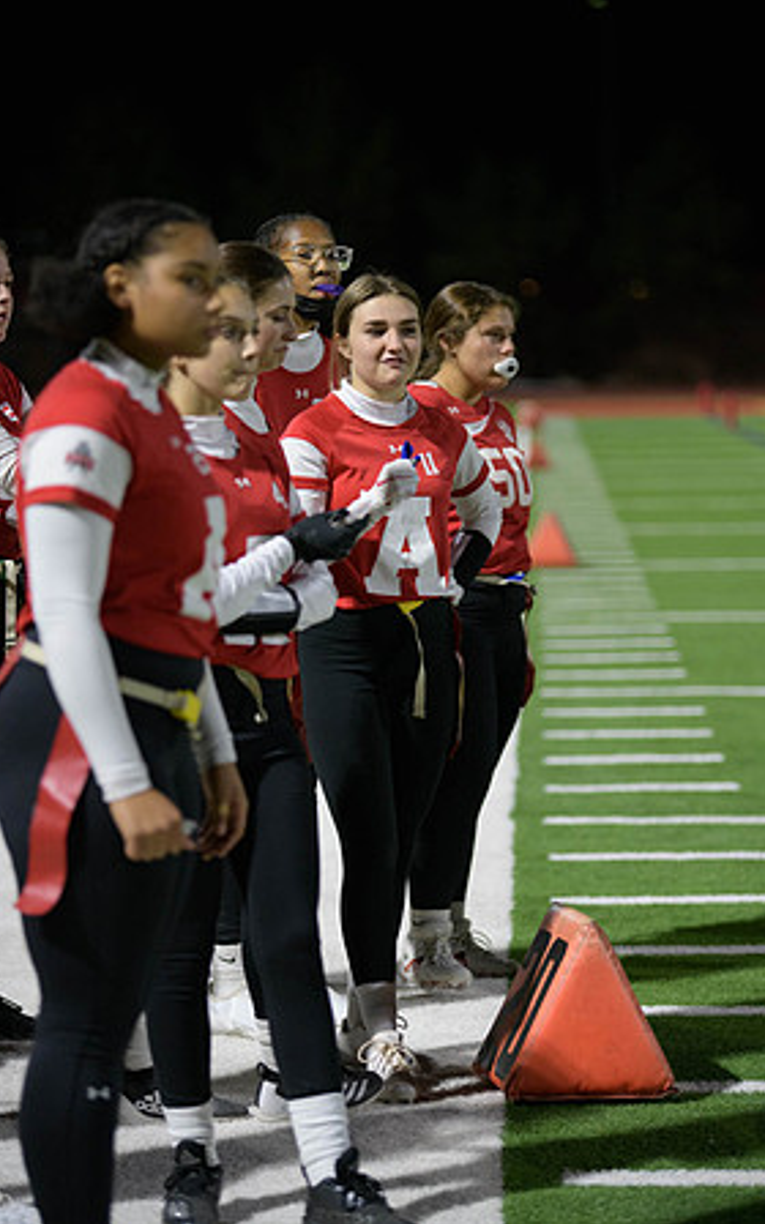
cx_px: 388
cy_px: 612
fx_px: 4170
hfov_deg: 10.5
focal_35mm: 125
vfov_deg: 16.7
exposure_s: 1/640
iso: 3600
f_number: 2.8
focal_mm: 122
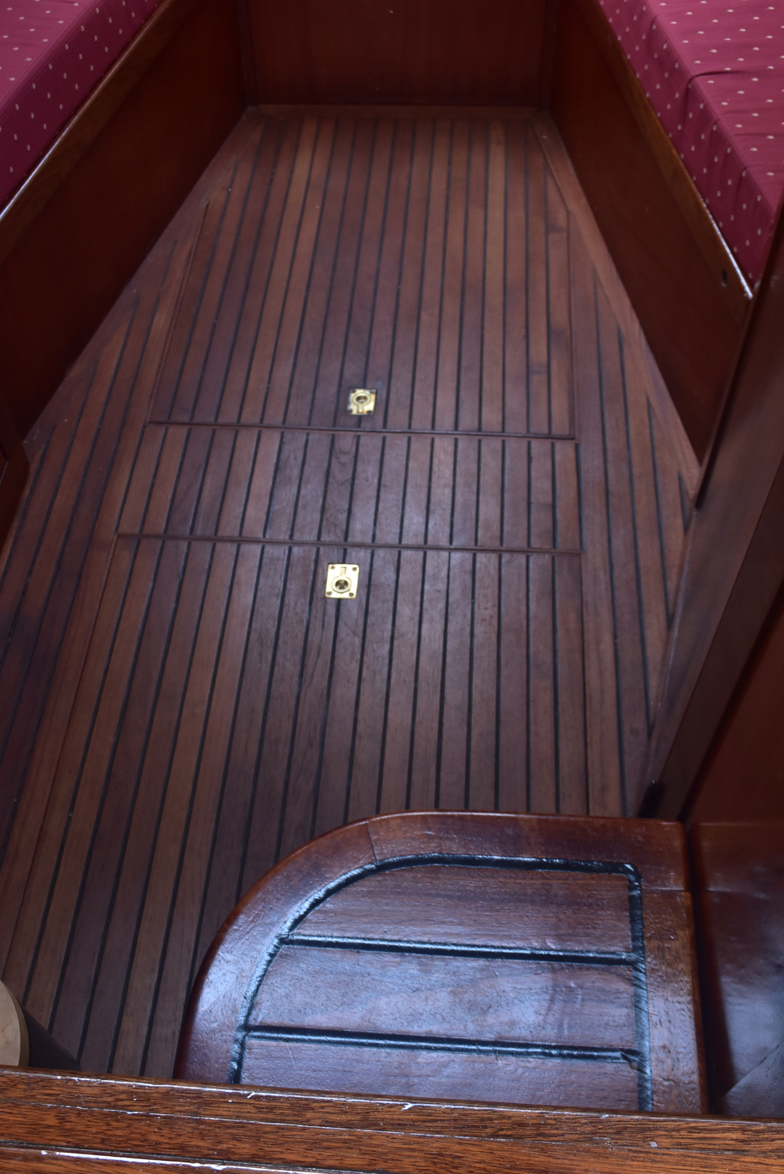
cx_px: 392
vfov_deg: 53.1
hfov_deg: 36.9
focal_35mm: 36
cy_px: 587
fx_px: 1174
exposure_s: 1/60
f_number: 8
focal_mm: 24
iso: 1000
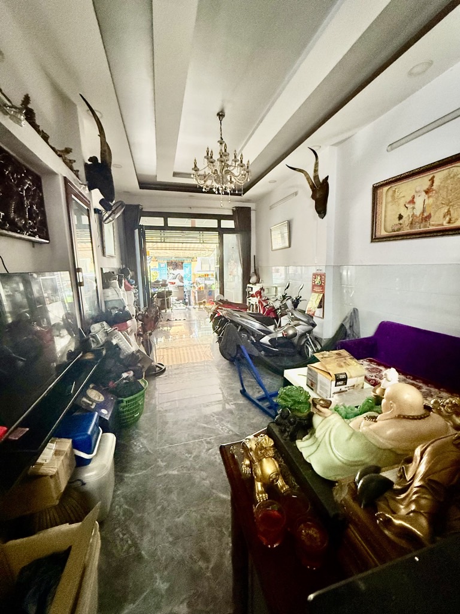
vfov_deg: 102.1
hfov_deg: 85.7
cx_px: 230
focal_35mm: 14
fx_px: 248
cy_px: 307
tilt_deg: -7.8
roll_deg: +0.0
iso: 500
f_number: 2.2
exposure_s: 1/60
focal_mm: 2.22
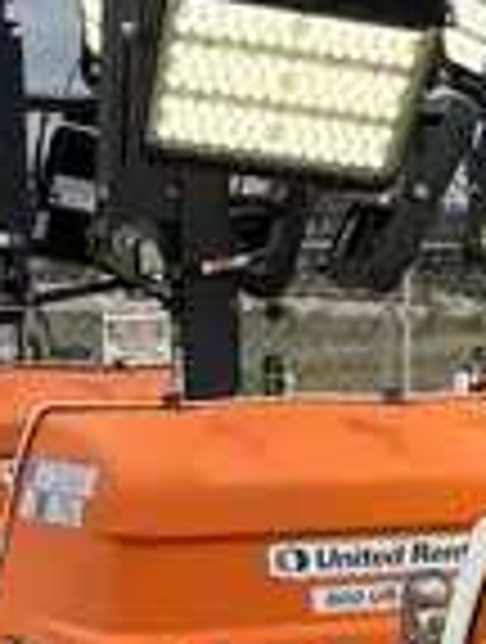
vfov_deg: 14.7
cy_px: 556
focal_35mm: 133
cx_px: 891
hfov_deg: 10.5
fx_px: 2479
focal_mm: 5.1
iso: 50
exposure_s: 1/3521
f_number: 1.6
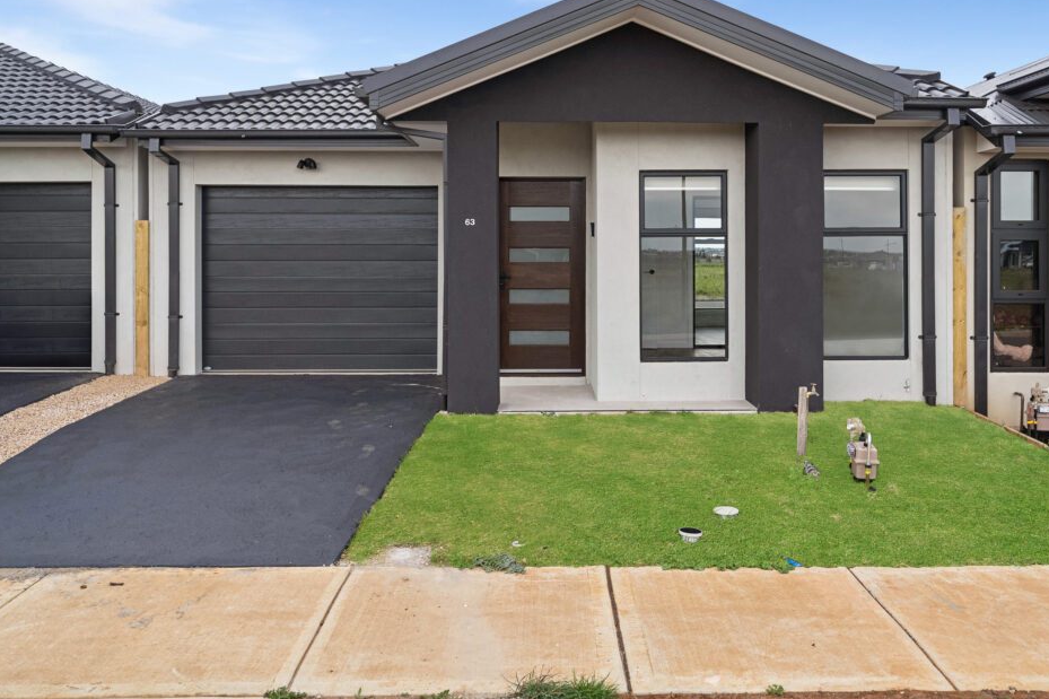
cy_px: 256
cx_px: 567
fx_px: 903
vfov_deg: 42.0
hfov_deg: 60.2
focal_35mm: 31
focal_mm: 24
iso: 200
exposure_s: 1/640
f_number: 4
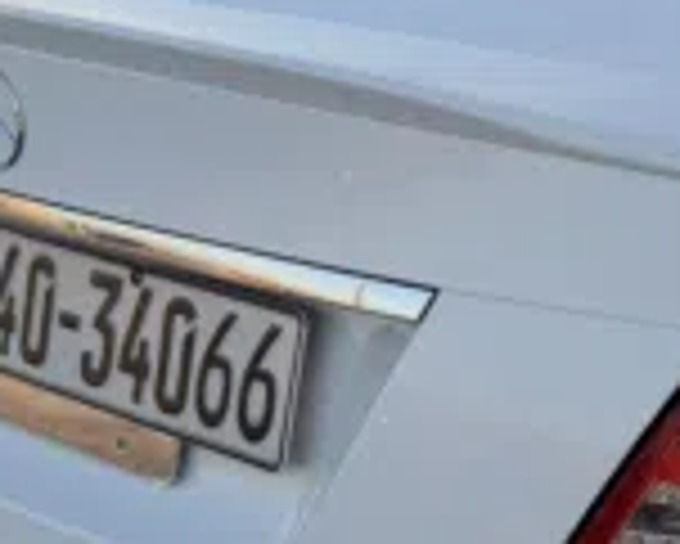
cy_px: 333
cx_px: 856
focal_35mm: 99
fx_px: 1994
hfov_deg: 18.2
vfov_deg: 15.5
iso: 80
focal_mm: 6.76
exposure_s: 1/1122
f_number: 1.78
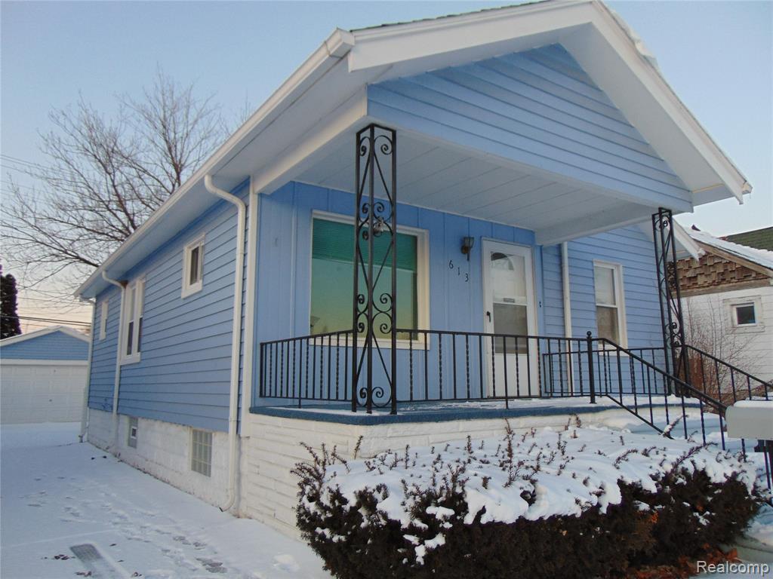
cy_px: 290
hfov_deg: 69.4
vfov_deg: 54.9
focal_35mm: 25
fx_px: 558
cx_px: 386
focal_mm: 4.5
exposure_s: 1/50
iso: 80
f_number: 3
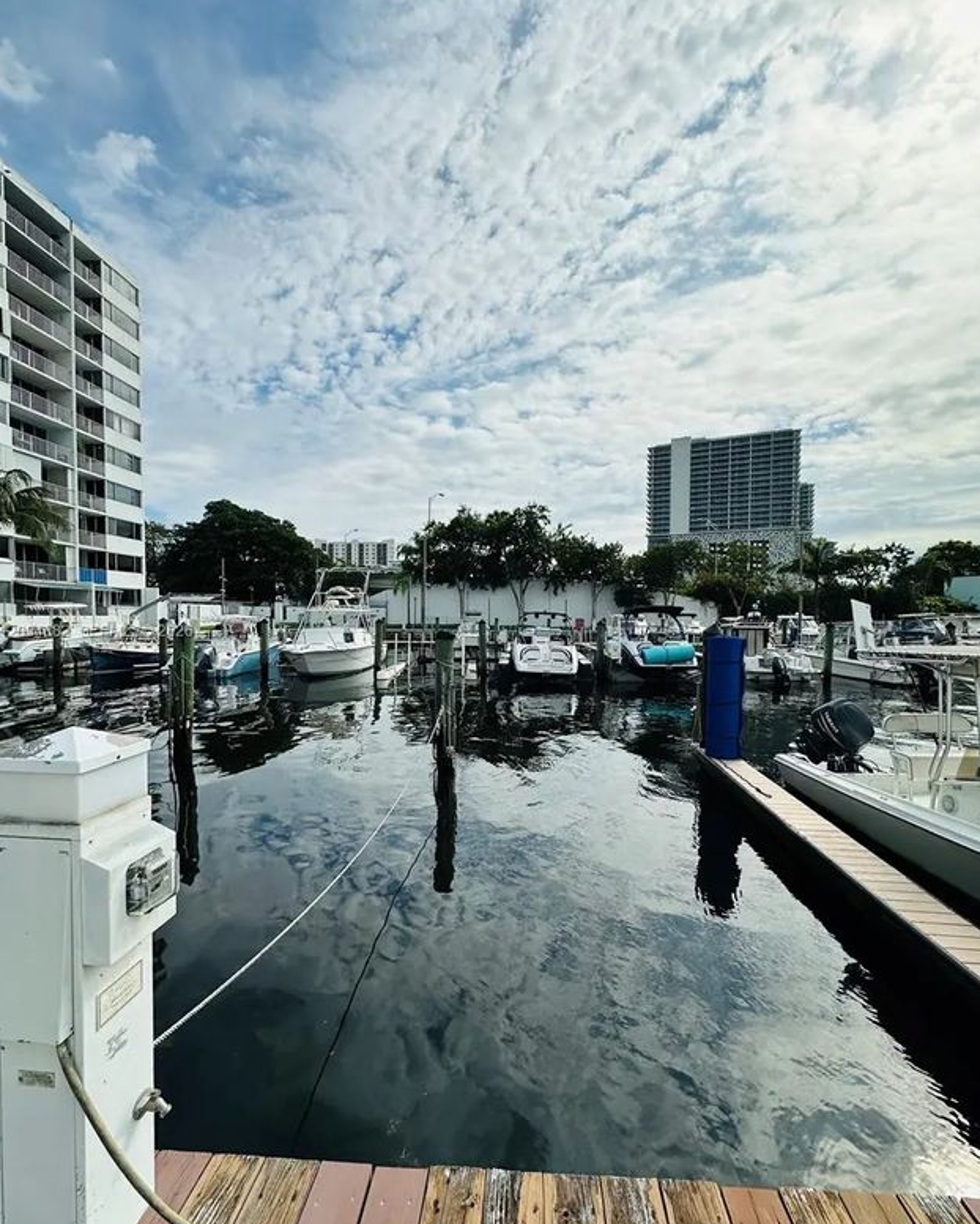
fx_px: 544
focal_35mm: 15
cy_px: 632
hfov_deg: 84.1
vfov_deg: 96.7
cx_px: 490
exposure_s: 1/4651
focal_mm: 2.22
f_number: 2.2
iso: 50
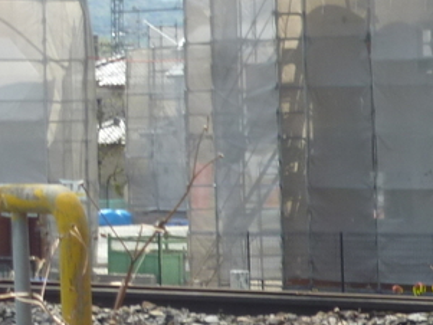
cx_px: -401
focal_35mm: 251
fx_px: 3141
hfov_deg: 7.6
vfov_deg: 5.9
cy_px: -145
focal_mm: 11.2
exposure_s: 1/250
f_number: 4.7
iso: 100
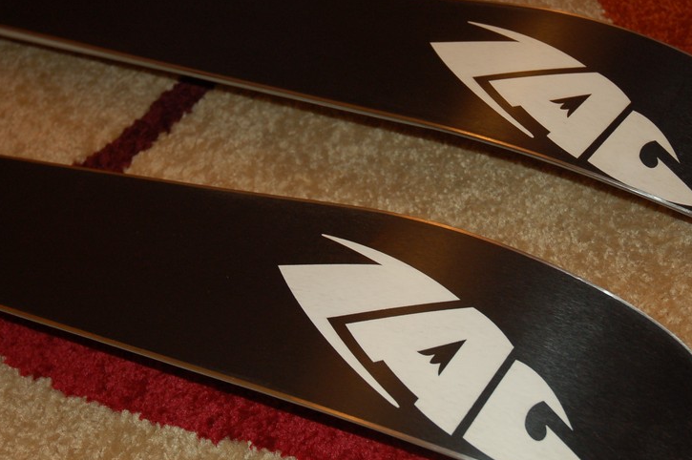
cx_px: 394
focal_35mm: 66
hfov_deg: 30.6
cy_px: 212
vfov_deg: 20.7
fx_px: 1262
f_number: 4
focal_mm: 31
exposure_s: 1/60
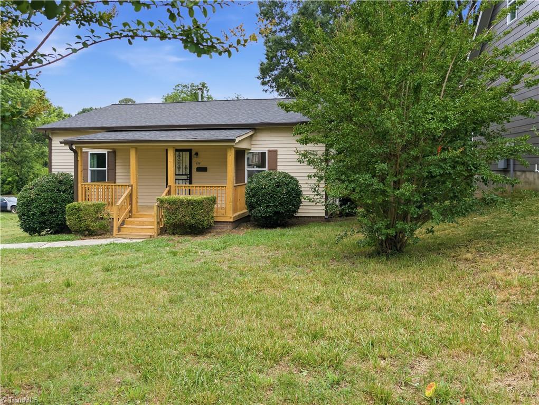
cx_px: 270
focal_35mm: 24
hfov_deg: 71.5
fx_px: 374
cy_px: 202
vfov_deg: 56.9
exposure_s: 1/791
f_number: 1.7
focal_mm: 6.9
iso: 16
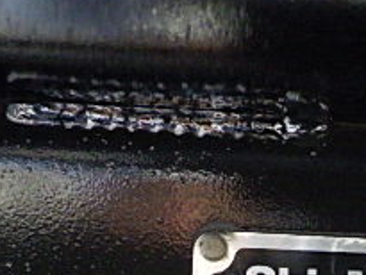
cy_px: 375
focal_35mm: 106
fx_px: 1121
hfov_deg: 17.9
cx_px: 391
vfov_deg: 13.4
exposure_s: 1/50
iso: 500
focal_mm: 6.1
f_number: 3.8
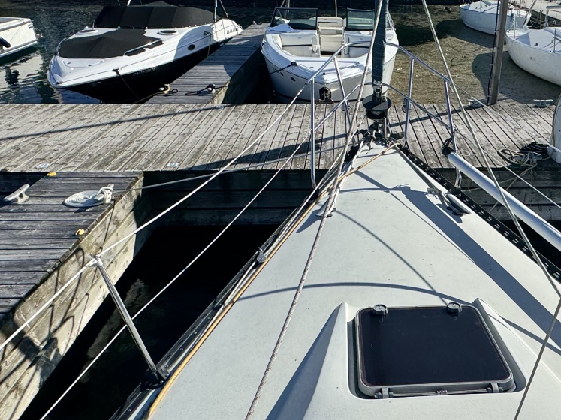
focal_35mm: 30
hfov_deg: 58.4
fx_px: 486
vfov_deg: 46.8
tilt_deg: -28.4
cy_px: 205
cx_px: 380
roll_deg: -1.9
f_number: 2.2
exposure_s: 1/3106
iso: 50
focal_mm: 2.22
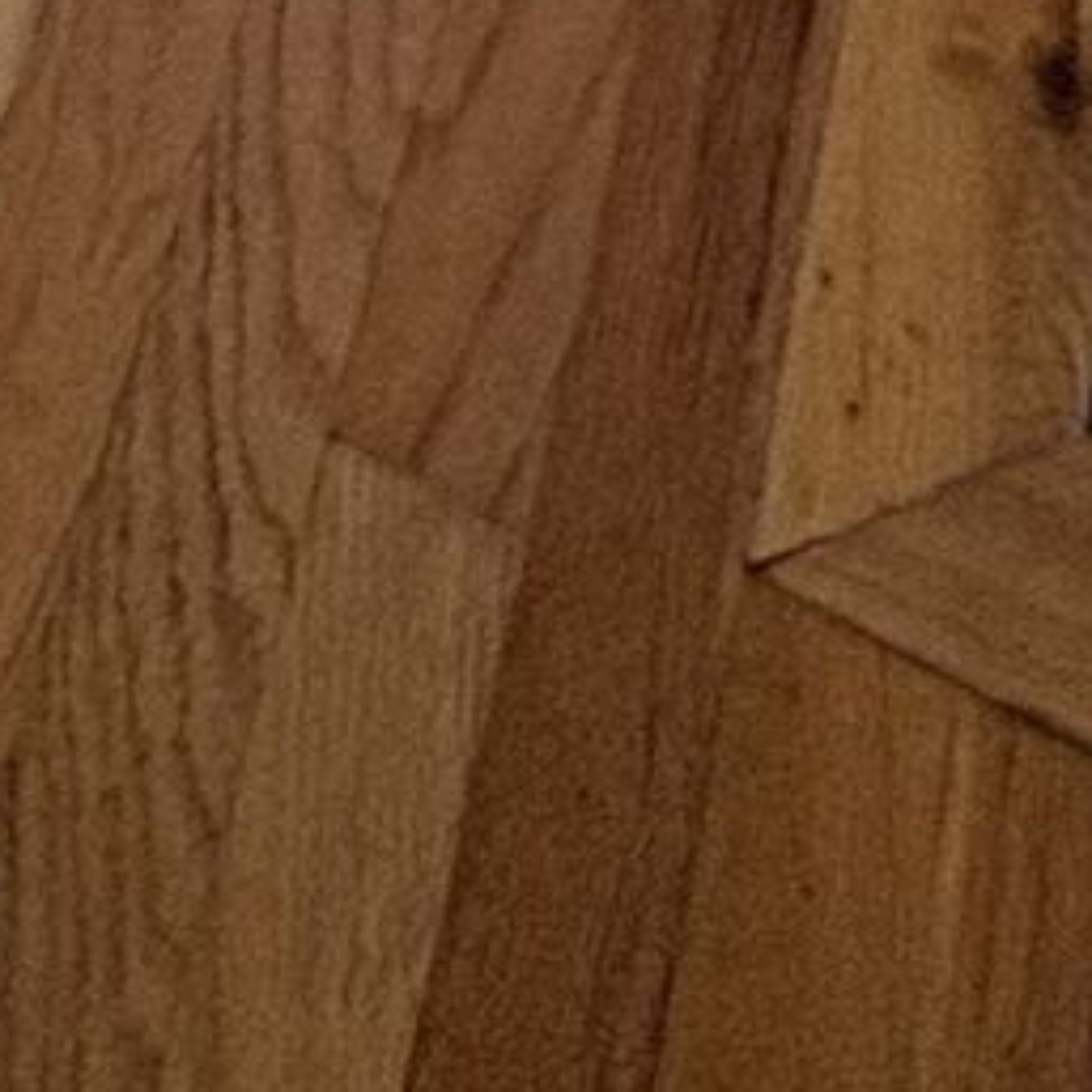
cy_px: -3323
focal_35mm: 111
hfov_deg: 14.4
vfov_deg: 8.1
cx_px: -671
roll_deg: +0.9
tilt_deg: -10.9
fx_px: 3962
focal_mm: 2.22
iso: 125
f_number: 2.2
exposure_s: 1/60
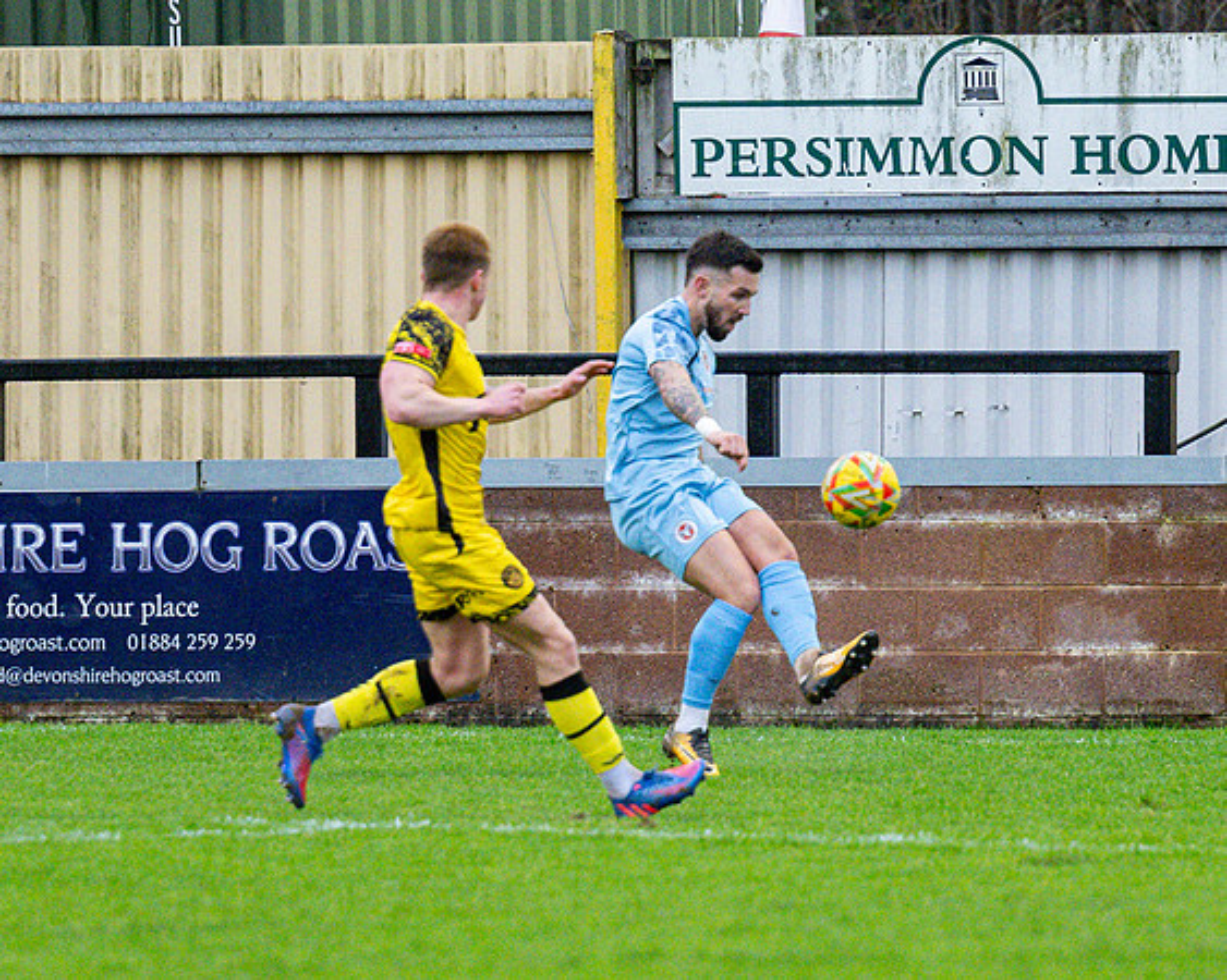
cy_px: 577
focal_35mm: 505
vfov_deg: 3.1
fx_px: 18341
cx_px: 639
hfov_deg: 3.8
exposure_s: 1/1600
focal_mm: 155
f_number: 2.8
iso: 2000
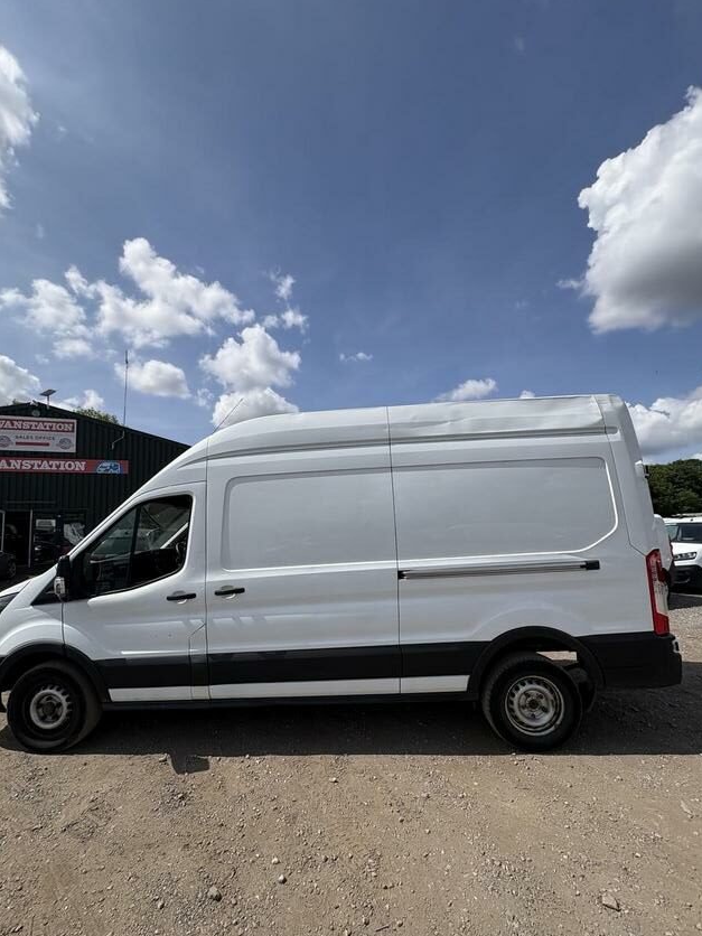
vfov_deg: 98.1
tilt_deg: +14.5
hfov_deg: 81.7
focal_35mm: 15
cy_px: 496
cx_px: 338
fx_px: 406
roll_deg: +0.0
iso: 50
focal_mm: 2.22
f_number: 2.2
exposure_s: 1/4132
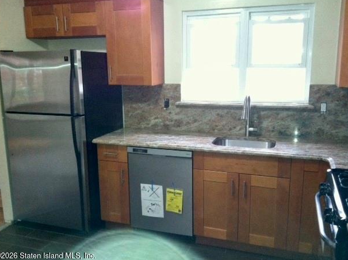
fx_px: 371
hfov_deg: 50.2
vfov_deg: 38.6
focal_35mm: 37
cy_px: 131
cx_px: 176
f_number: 2.8
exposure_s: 1/15
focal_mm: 3.85
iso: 320
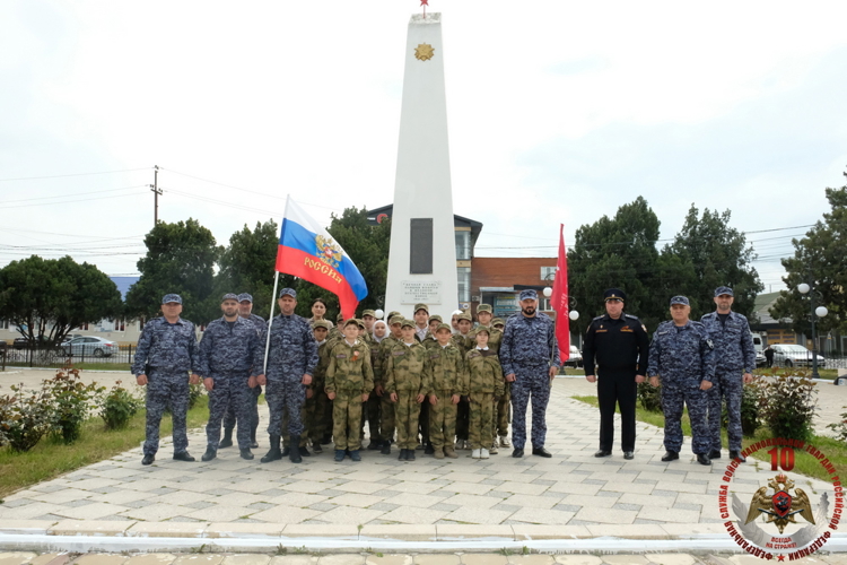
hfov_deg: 67.4
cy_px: 282
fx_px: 635
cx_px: 424
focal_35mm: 27
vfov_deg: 47.9
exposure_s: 1/1700
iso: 4000
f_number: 13
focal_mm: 18
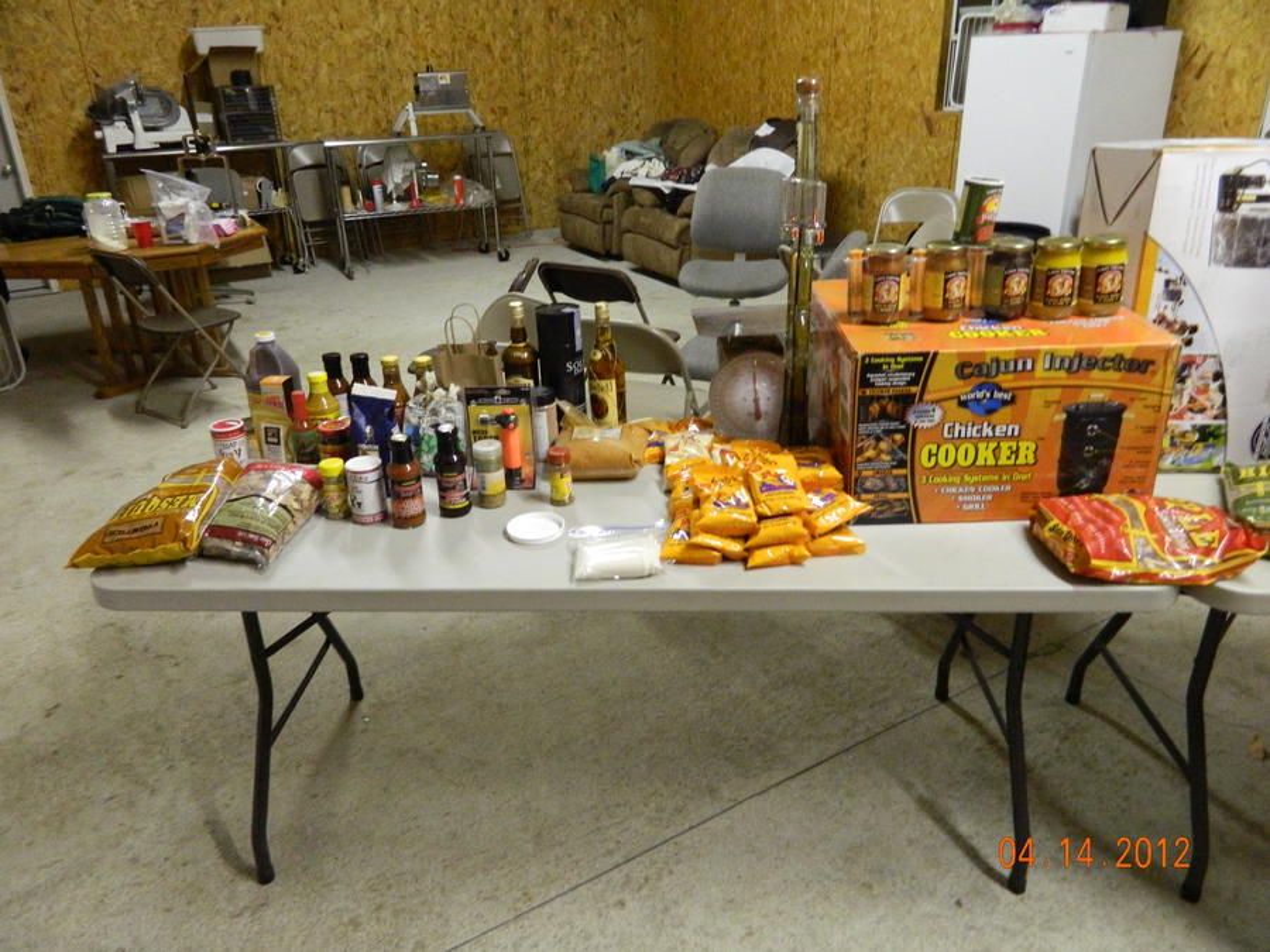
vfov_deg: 54.9
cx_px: 635
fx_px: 917
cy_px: 476
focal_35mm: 25
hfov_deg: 69.4
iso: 450
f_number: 3.1
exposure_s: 1/10
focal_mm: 4.5
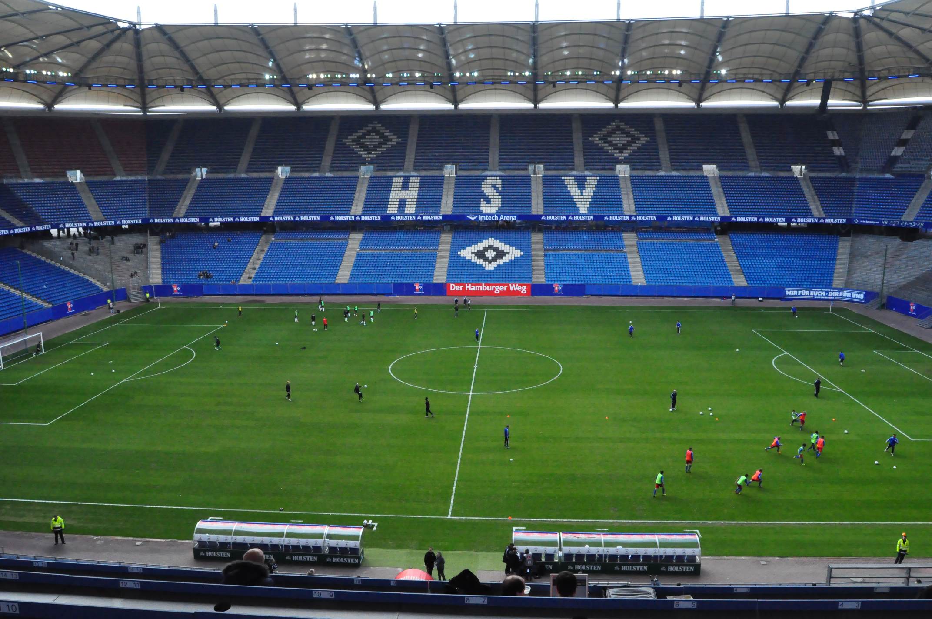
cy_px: 310
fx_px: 698
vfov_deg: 47.8
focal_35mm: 27
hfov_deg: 67.4
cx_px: 466
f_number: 10
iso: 3200
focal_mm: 18
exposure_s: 1/800
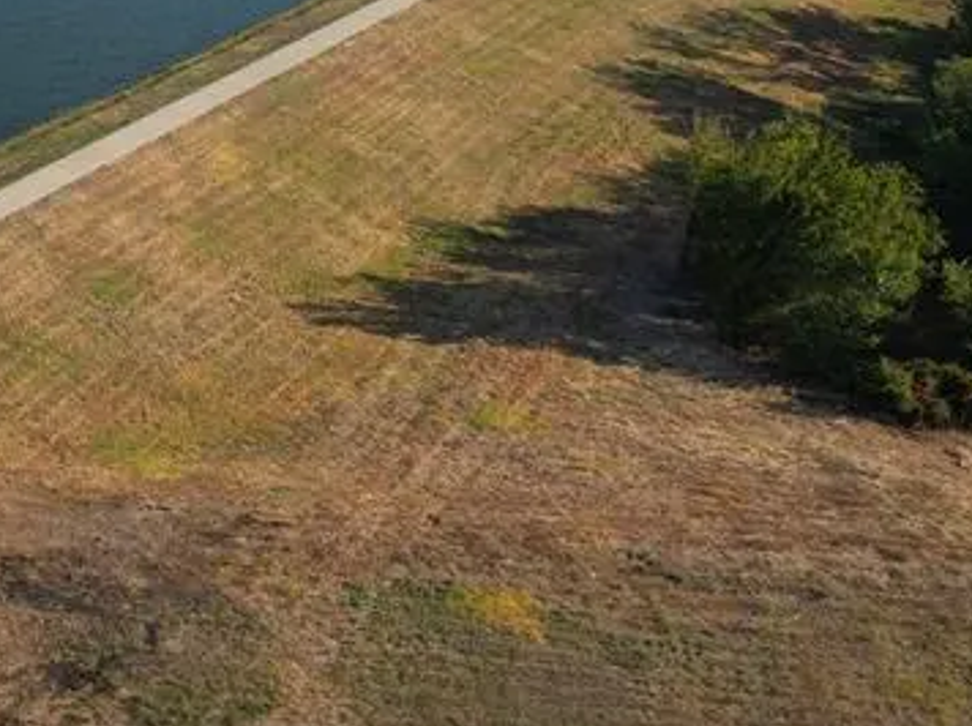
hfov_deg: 24.0
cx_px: -366
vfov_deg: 19.1
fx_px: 1935
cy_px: -300
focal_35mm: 69
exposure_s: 1/320
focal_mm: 12.29
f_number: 7.1
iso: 100
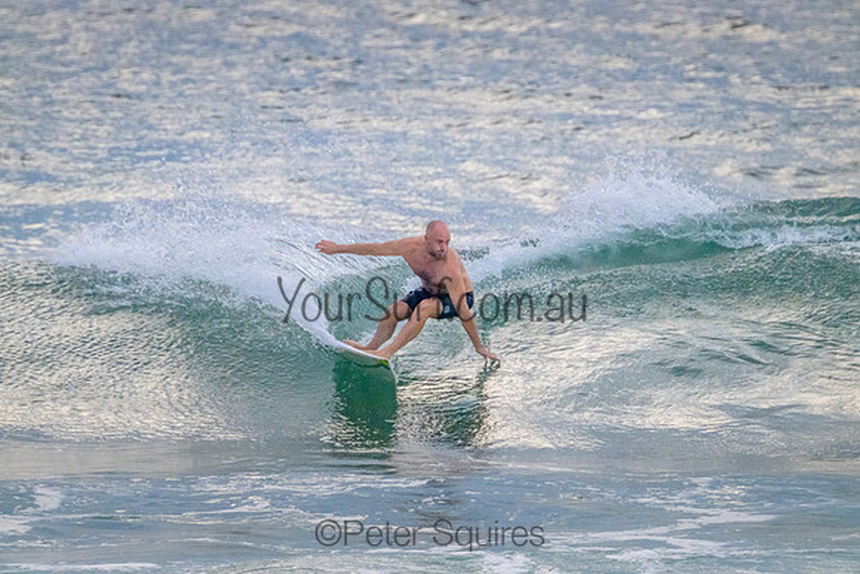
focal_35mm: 800
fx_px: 19115
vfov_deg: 1.7
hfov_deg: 2.6
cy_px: 287
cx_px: 430
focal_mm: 800
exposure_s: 1/800
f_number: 11
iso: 12800
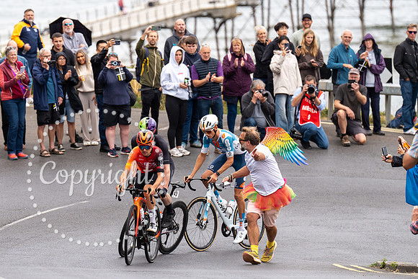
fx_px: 3121
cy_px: 114
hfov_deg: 7.7
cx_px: 132
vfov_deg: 5.1
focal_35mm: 269
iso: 320
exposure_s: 1/1000
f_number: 3.5
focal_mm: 188
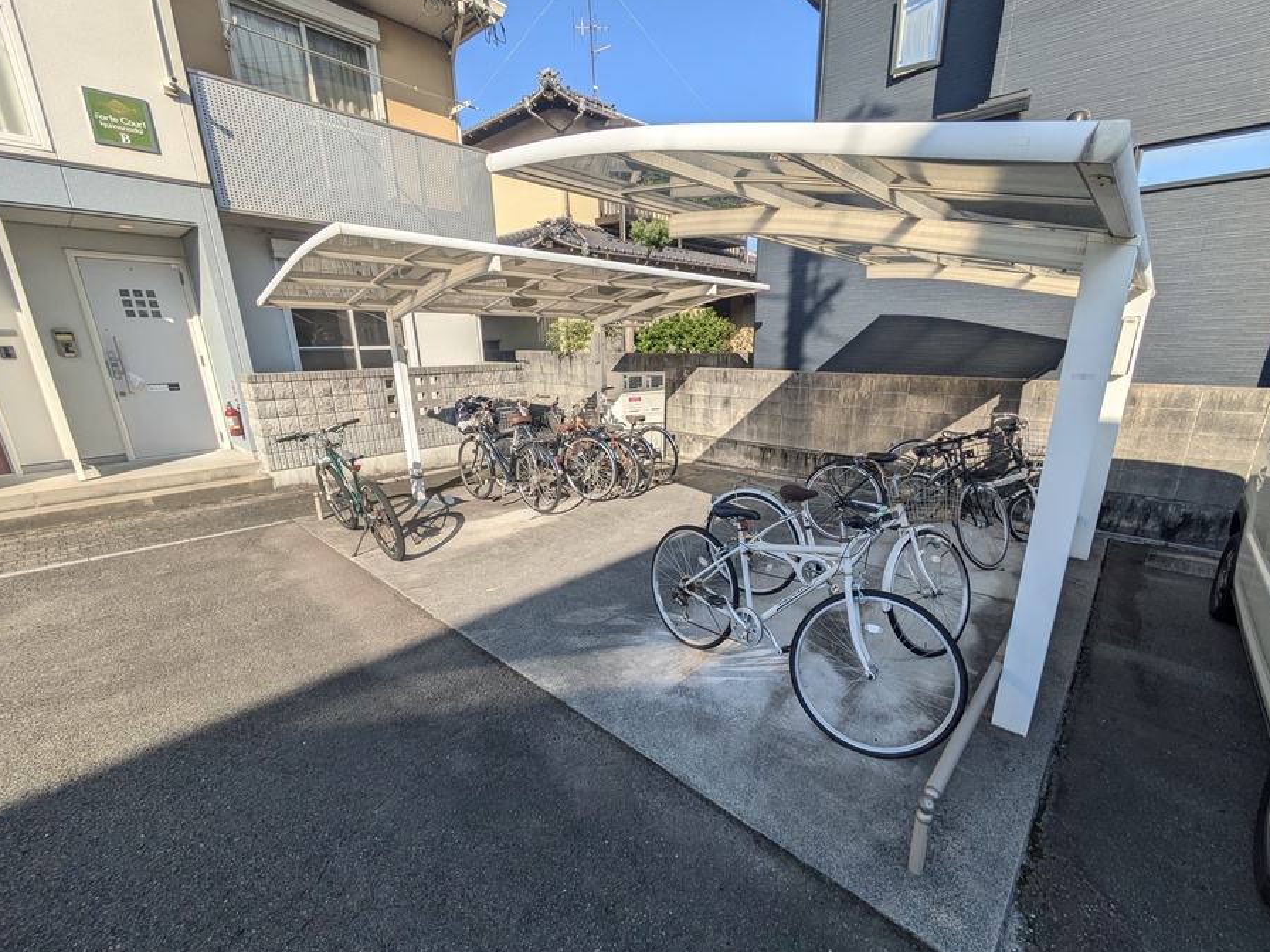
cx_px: 668
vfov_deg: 81.7
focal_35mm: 15
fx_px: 550
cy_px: 504
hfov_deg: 98.1
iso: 50
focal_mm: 1.83
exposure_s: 1/1376
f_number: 2.2
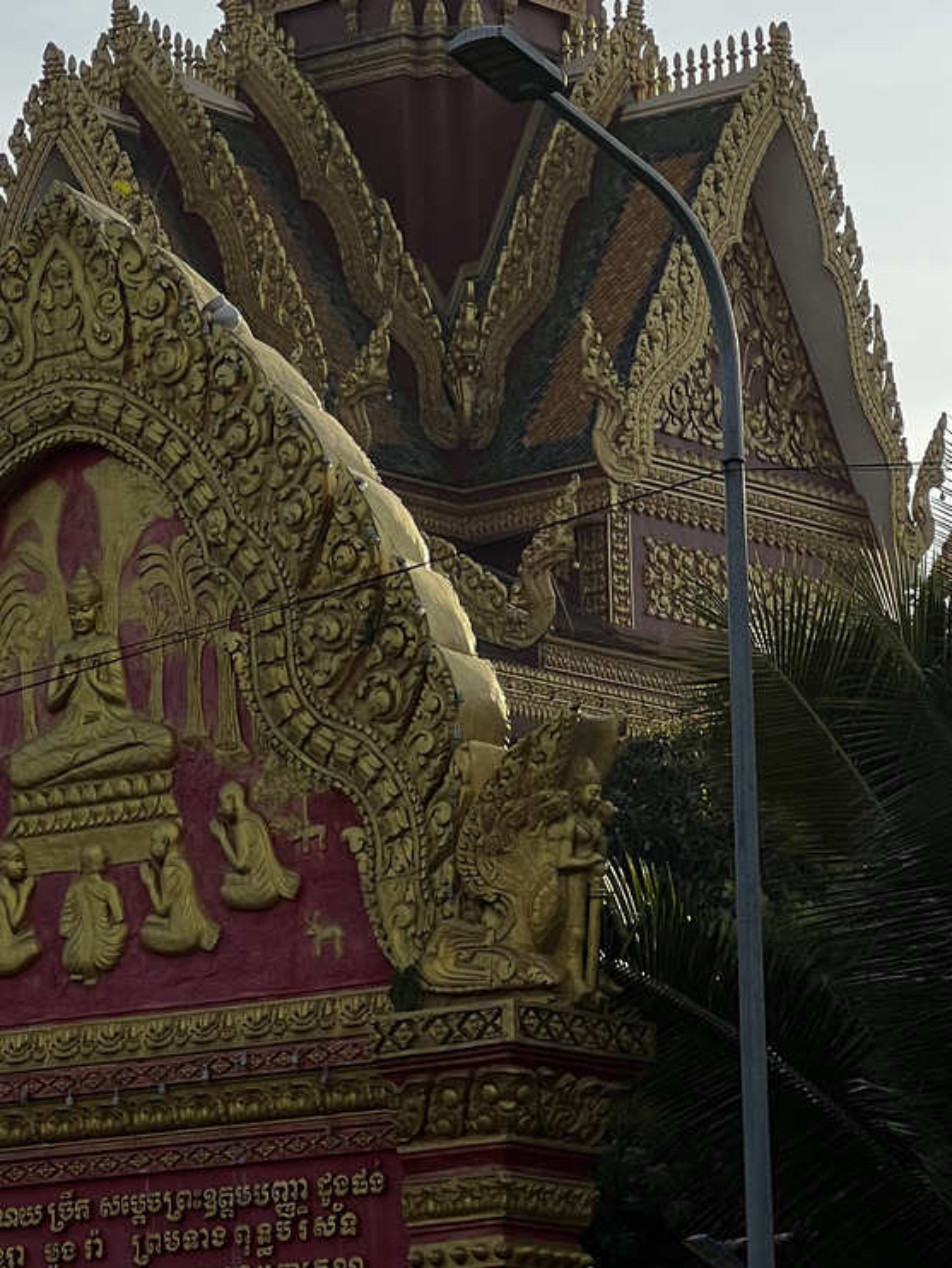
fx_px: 6084
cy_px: 506
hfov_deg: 8.9
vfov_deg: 11.9
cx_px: 260
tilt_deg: +13.5
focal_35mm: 166
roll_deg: +1.3
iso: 32
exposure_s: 1/1647
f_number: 2.8
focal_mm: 9
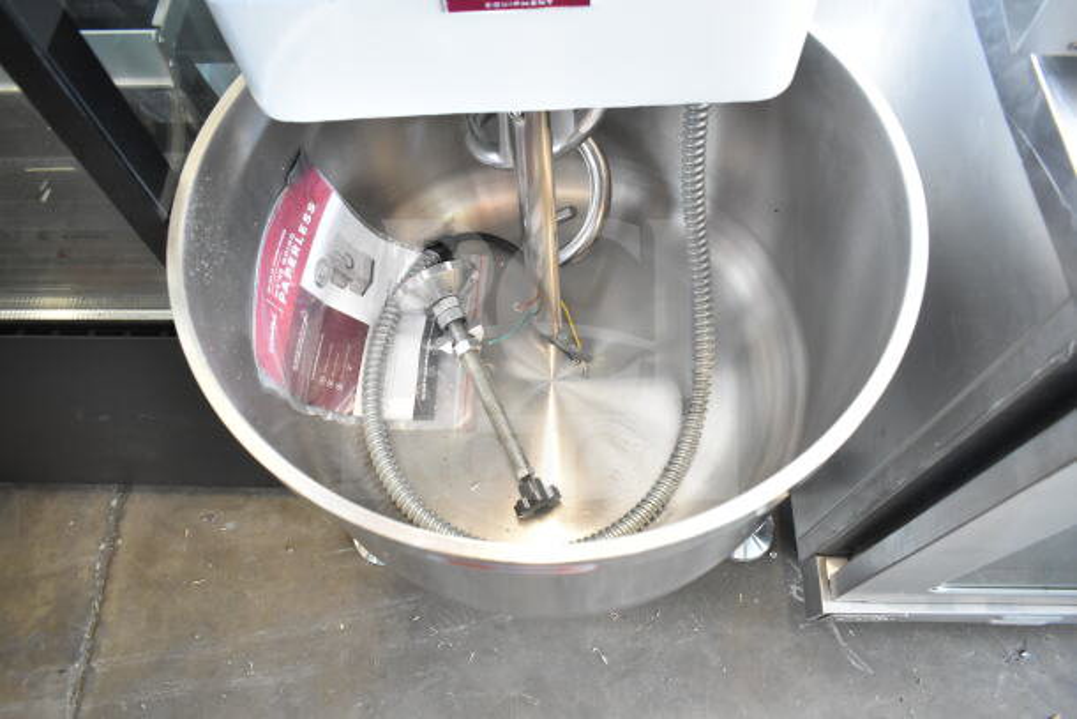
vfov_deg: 48.0
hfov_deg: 67.4
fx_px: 808
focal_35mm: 27
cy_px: 360
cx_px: 538
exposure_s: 1/60
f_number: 4
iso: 1600
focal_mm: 18
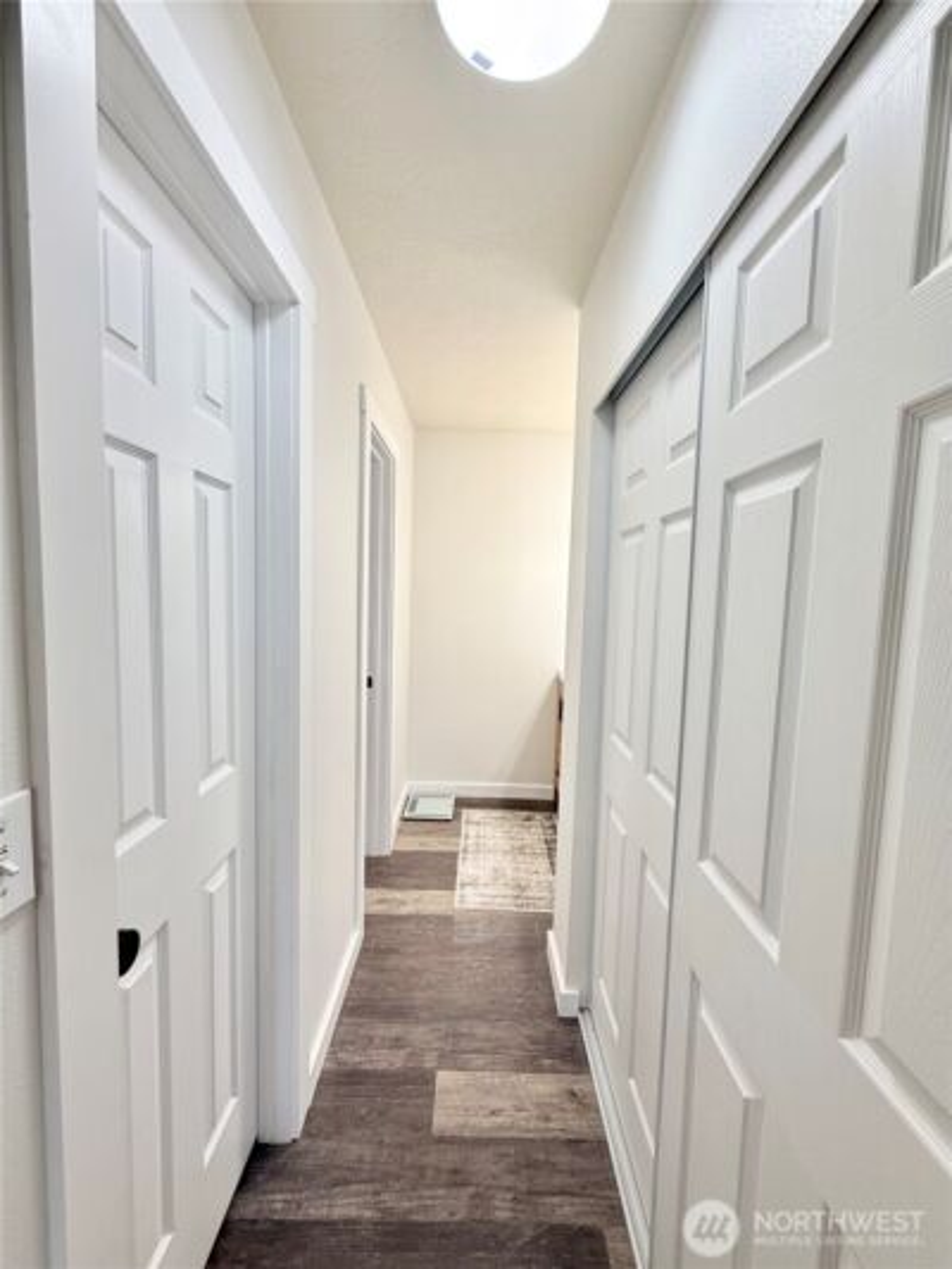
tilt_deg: -3.9
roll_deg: -2.2
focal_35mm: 14
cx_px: 476
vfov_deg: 102.1
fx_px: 513
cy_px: 634
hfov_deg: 85.7
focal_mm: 2.22
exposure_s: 1/120
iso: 125
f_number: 2.2
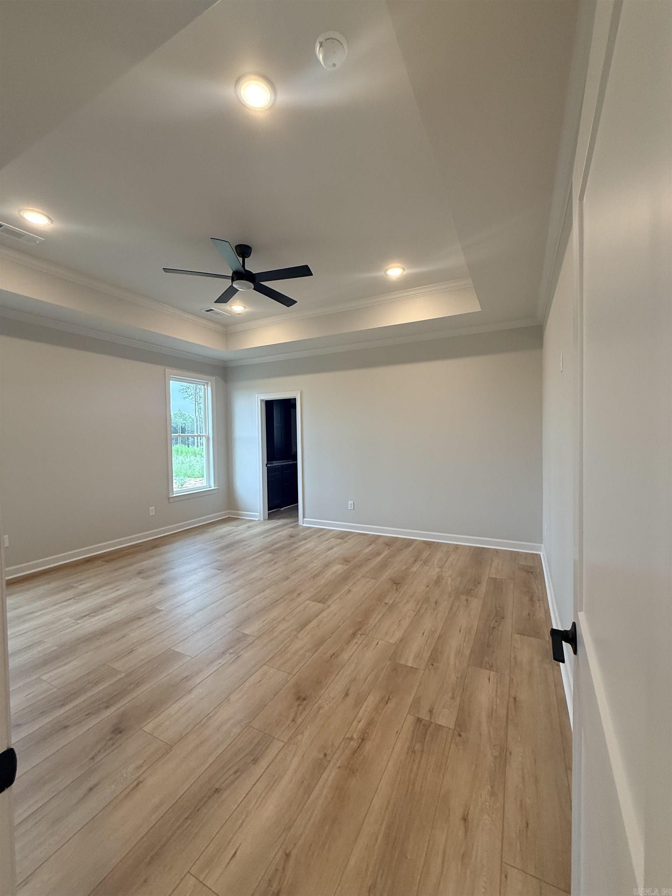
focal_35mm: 14
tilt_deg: -0.9
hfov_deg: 85.7
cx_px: 336
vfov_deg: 102.1
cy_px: 448
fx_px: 362
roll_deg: +1.5
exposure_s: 1/120
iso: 200
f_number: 2.2
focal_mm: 2.22
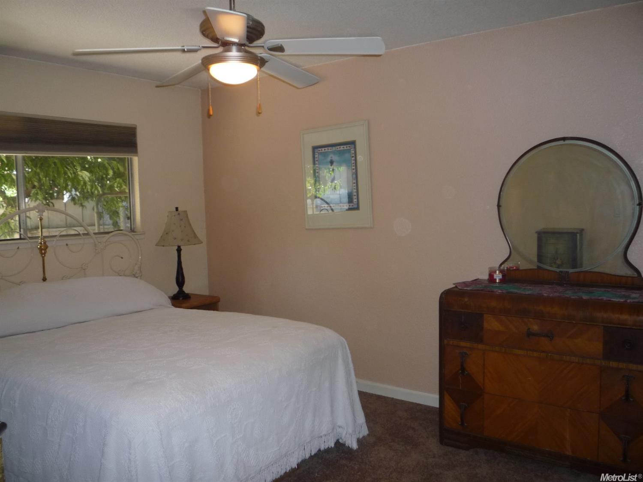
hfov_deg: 60.0
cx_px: 322
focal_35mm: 30
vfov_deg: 46.8
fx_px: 557
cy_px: 241
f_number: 3.3
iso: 160
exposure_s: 1/30
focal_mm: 5.2
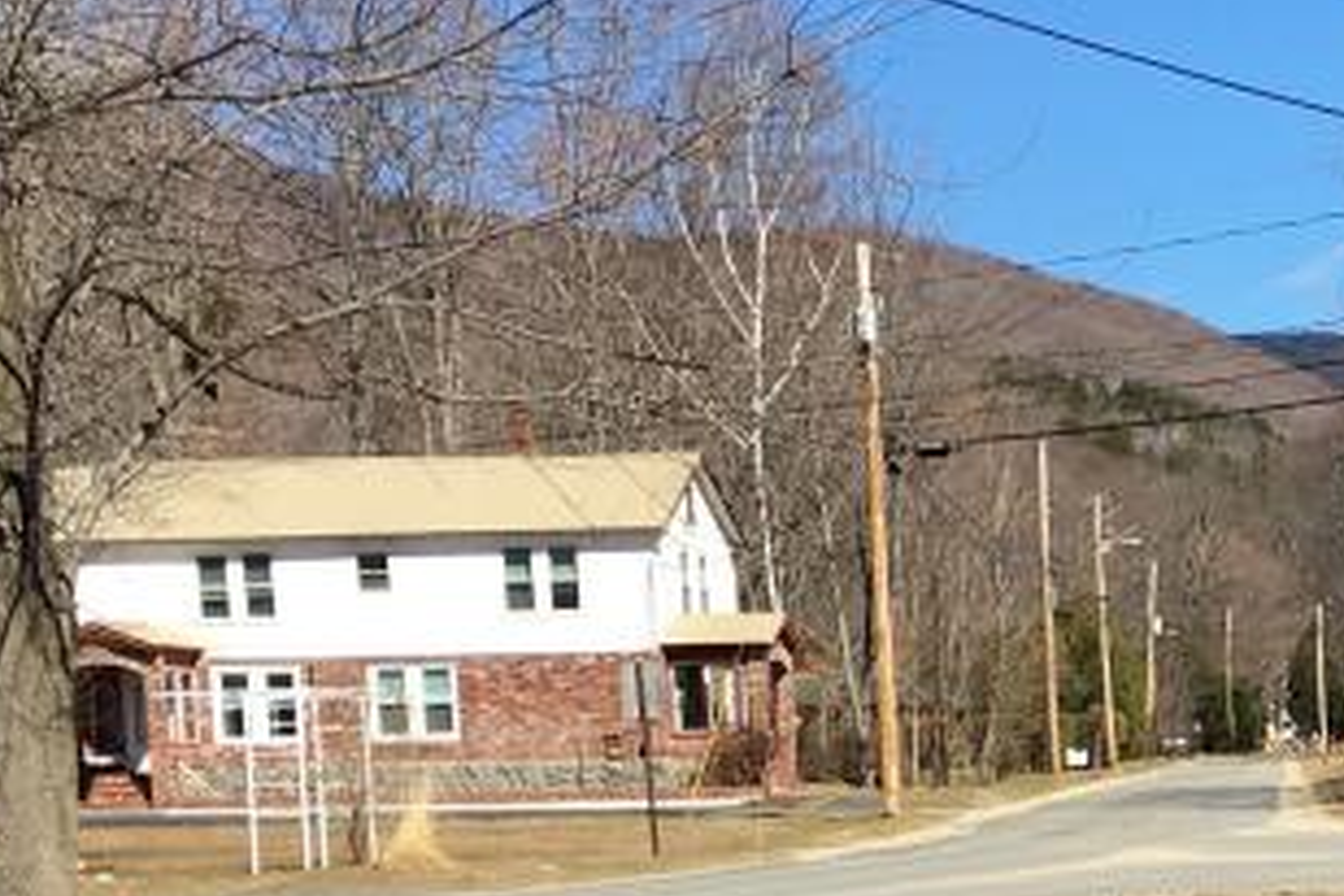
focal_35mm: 100
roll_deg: +2.2
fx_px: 3733
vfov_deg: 13.2
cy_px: 1148
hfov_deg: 18.9
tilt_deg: -4.6
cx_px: 1749
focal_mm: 4.15
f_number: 2.2
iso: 25
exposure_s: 1/1425
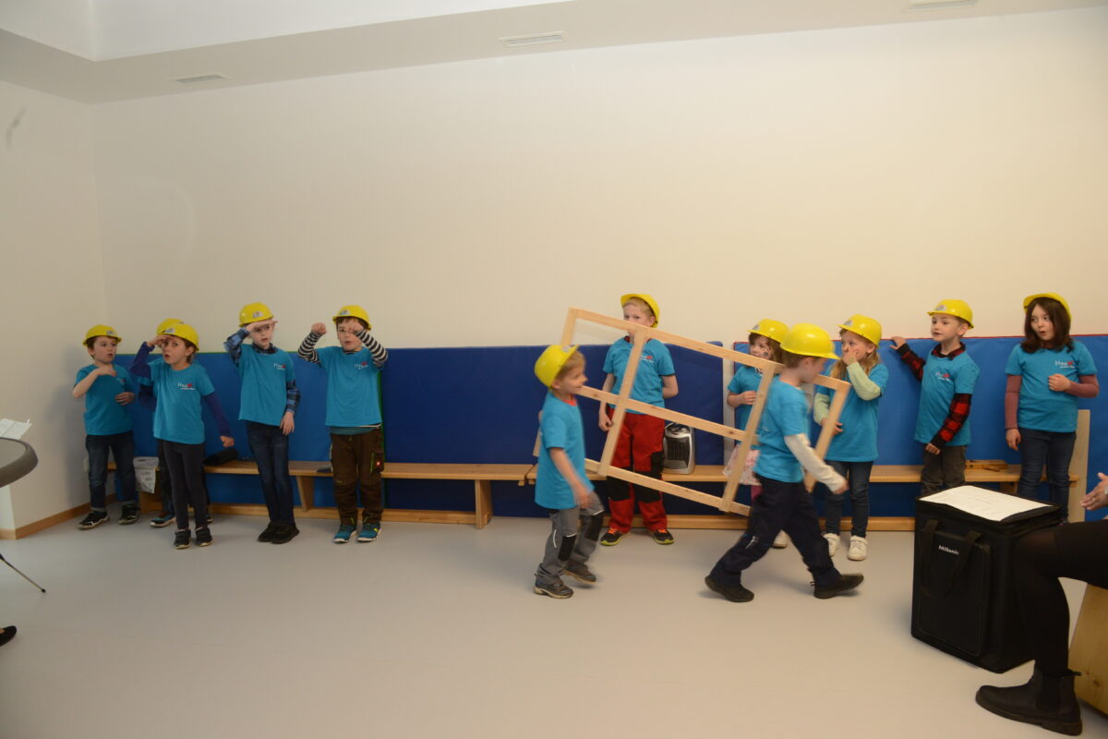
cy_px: 370
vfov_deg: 53.1
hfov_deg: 73.7
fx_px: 739
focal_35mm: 24
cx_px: 554
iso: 1600
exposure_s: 1/60
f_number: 8
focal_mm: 24
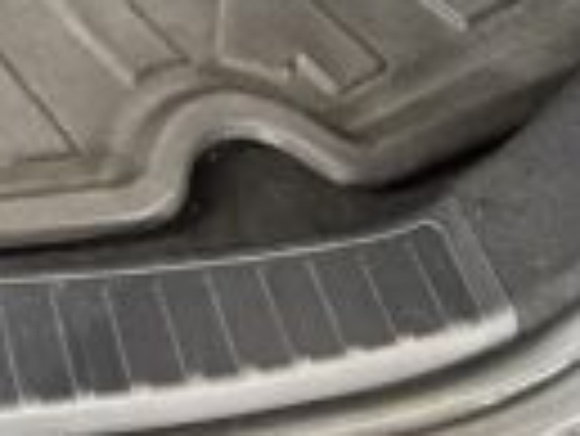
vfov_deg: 13.2
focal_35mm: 87
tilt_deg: -30.1
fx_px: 1459
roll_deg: +0.3
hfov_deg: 19.1
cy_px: -575
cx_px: -337
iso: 1000
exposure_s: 1/50
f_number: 2.2
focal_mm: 2.22
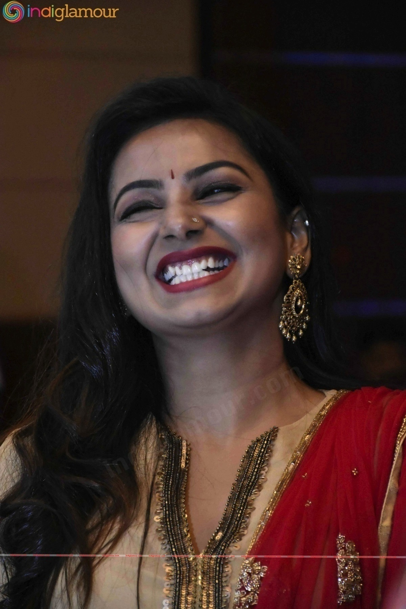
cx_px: 203
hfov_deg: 8.7
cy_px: 304
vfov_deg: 13.0
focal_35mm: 158
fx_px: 2664
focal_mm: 105
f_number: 5.6
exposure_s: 1/100
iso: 10000
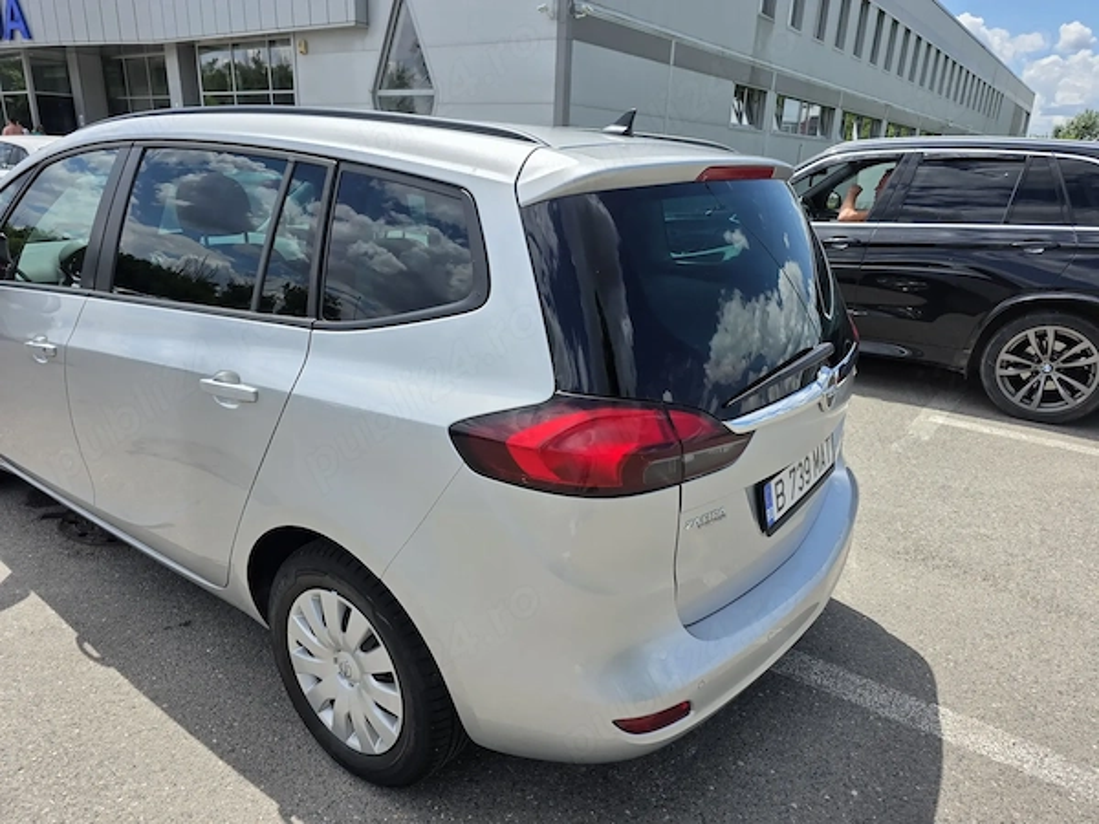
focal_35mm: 23
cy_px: 412
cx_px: 550
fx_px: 730
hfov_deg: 73.9
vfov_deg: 58.9
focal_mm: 6.3
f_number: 1.7
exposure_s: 1/6150
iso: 80
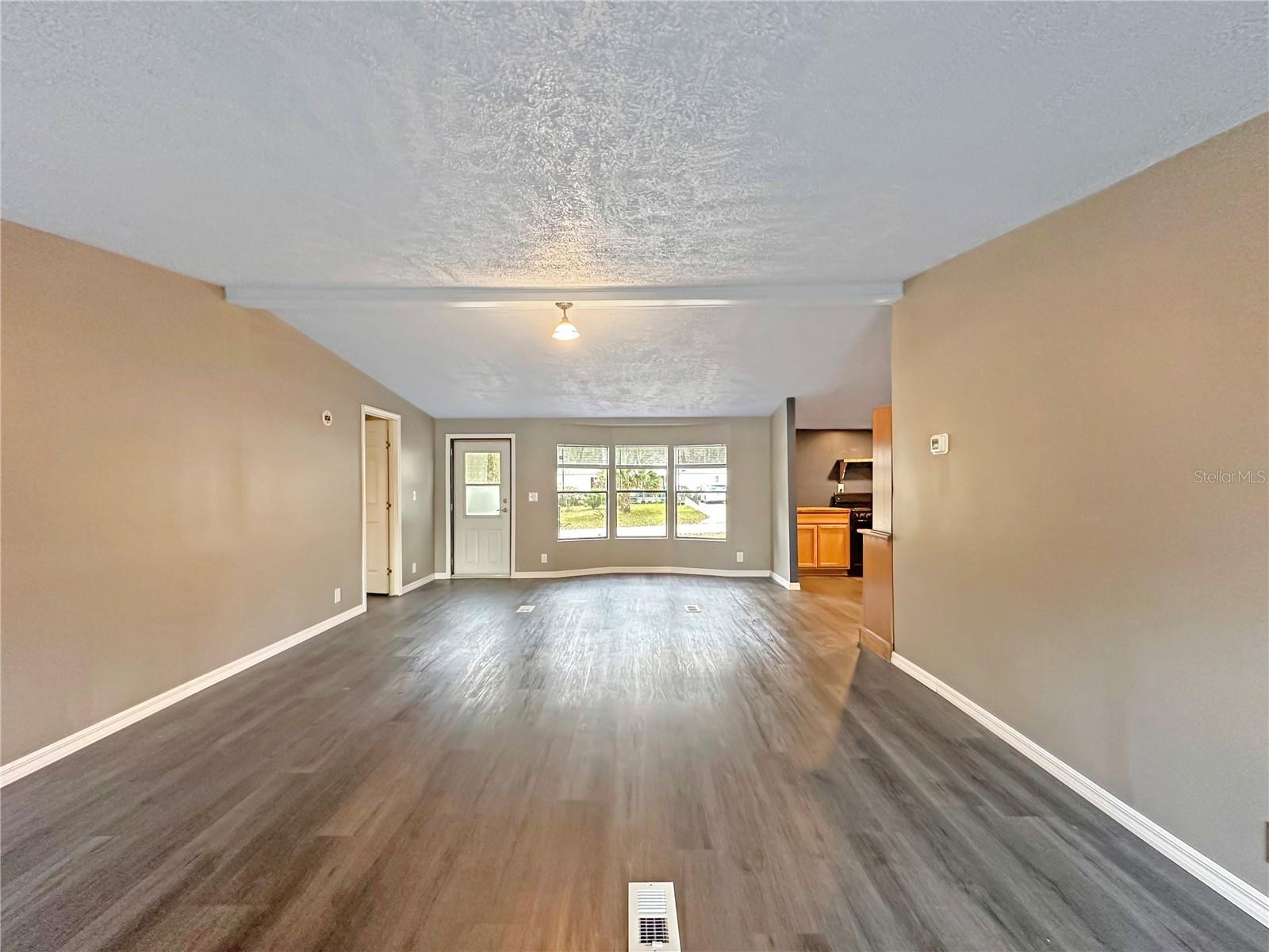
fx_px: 513
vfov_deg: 85.7
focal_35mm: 14
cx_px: 634
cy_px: 476
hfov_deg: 102.1
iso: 320
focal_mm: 2.22
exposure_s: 1/60
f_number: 2.2
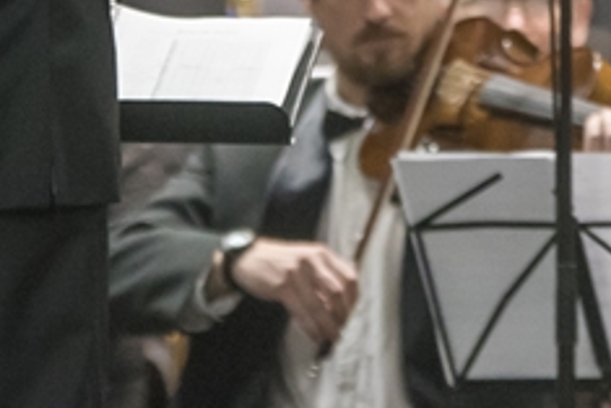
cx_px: 100
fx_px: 13925
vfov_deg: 1.7
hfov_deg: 2.5
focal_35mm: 820
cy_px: 1
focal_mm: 160
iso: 3200
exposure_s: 1/100
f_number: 2.8
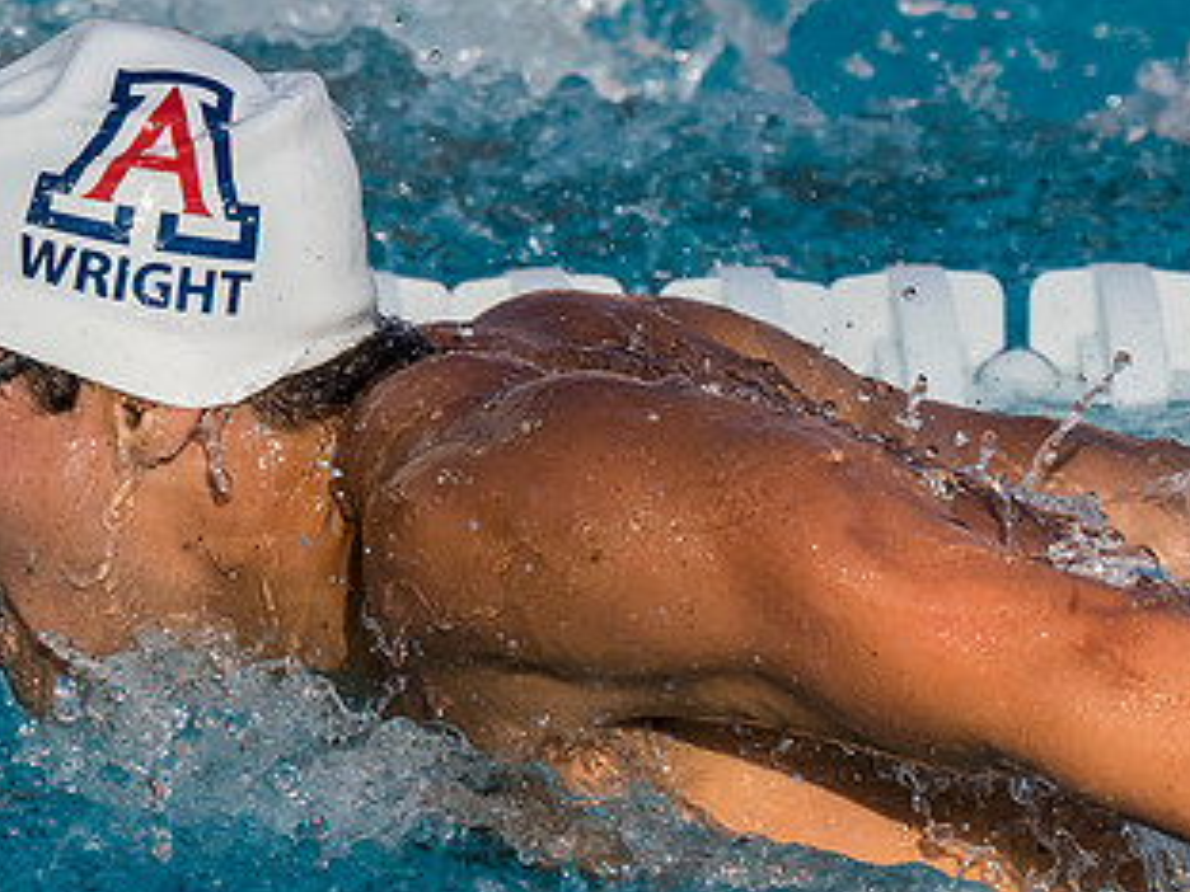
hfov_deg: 2.0
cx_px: 285
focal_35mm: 990
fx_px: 34033
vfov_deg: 1.5
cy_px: 662
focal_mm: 200
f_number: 6.3
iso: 640
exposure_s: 1/2000
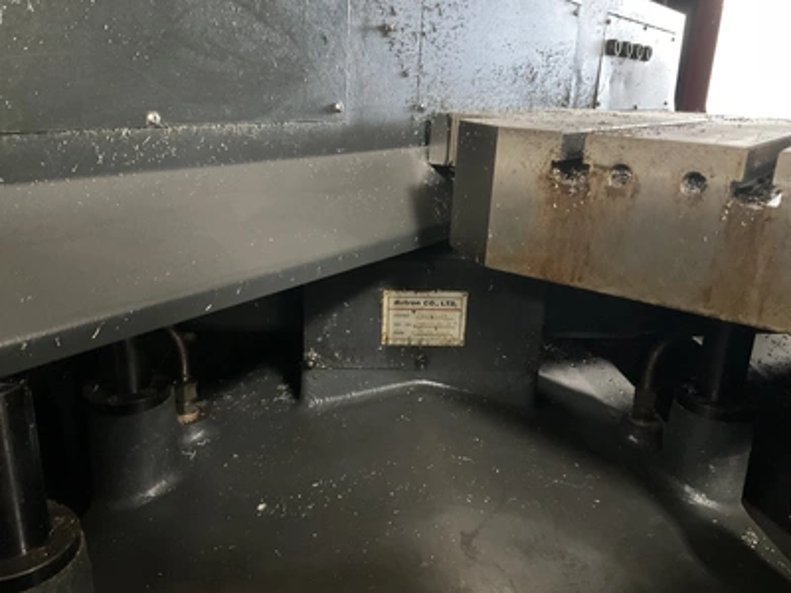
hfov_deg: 61.7
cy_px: 296
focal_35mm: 29
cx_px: 396
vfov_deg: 48.2
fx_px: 663
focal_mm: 3
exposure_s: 1/15
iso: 800
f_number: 1.8
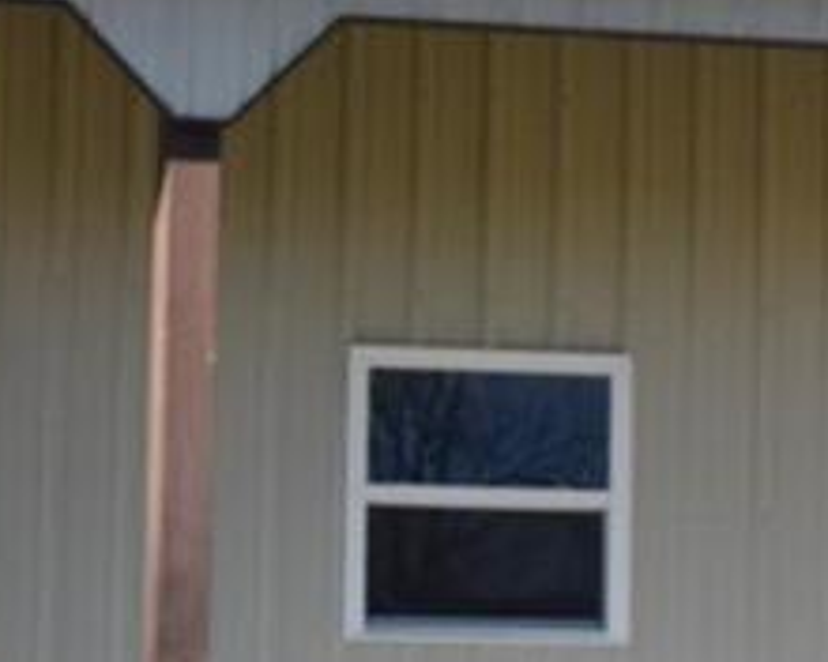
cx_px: 1212
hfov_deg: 7.4
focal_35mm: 256
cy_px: 128
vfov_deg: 6.0
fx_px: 6284
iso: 200
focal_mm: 25
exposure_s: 1/400
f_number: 10
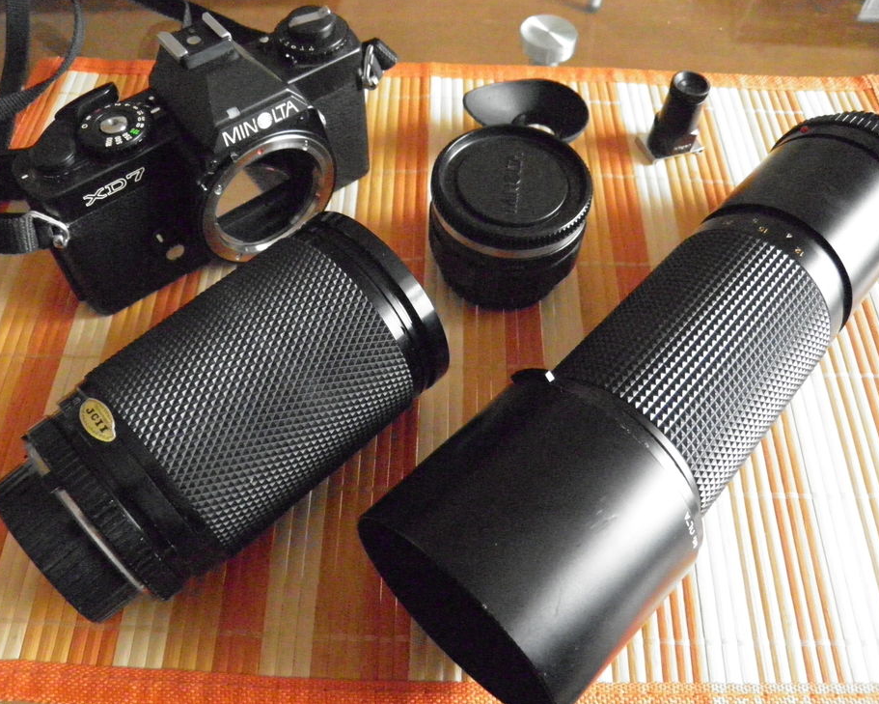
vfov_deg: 48.5
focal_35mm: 30
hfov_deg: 58.8
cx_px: 425
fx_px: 781
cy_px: 345
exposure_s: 1/30
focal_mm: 4.9
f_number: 2.8
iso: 1600
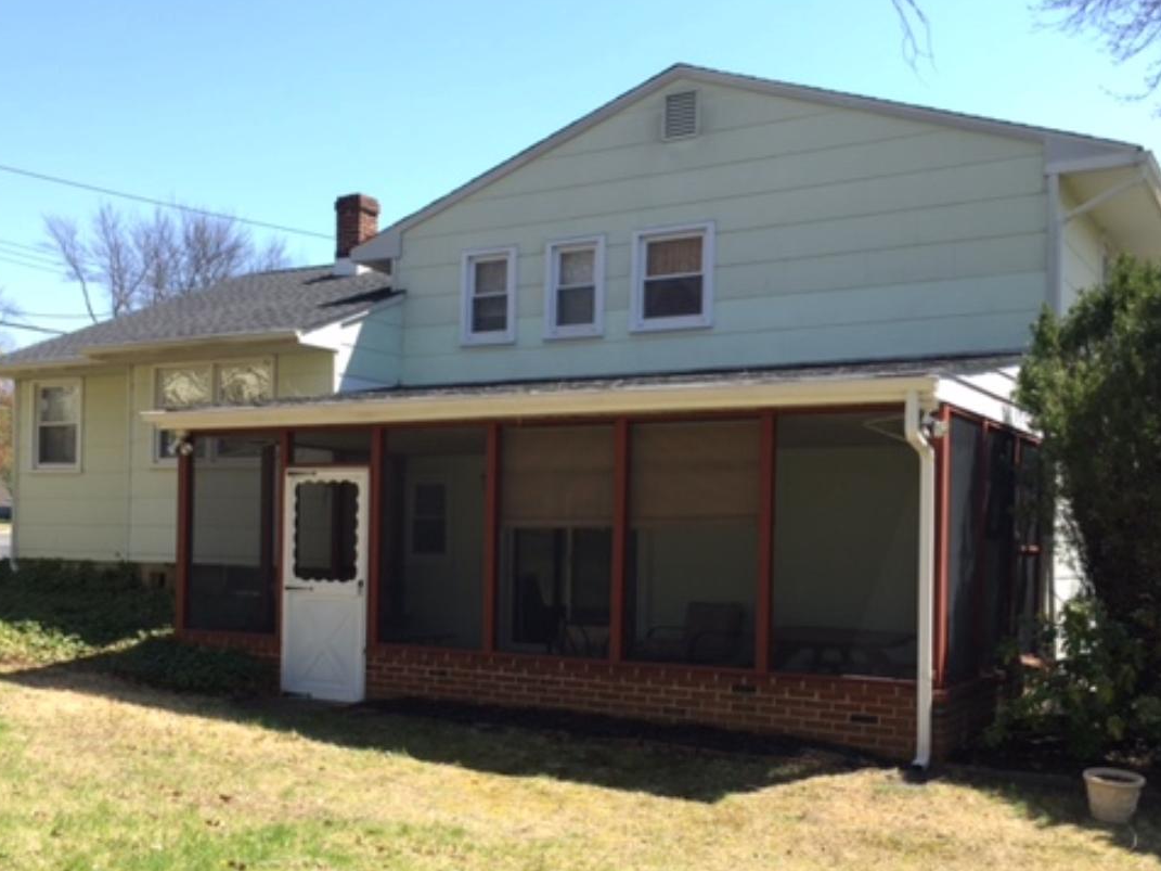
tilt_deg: -0.3
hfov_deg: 47.7
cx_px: 488
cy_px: 555
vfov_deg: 36.6
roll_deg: -0.7
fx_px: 1308
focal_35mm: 39
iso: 32
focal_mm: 4.15
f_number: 2.2
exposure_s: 1/565
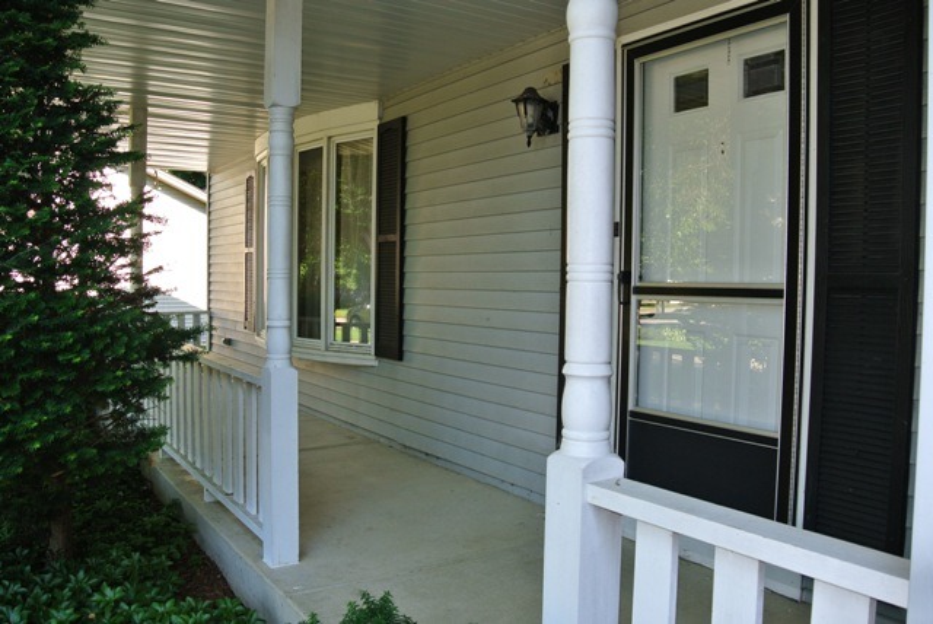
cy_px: 312
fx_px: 752
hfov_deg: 63.6
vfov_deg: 45.0
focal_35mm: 29
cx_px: 466
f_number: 4.5
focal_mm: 11
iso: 100
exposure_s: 1/60
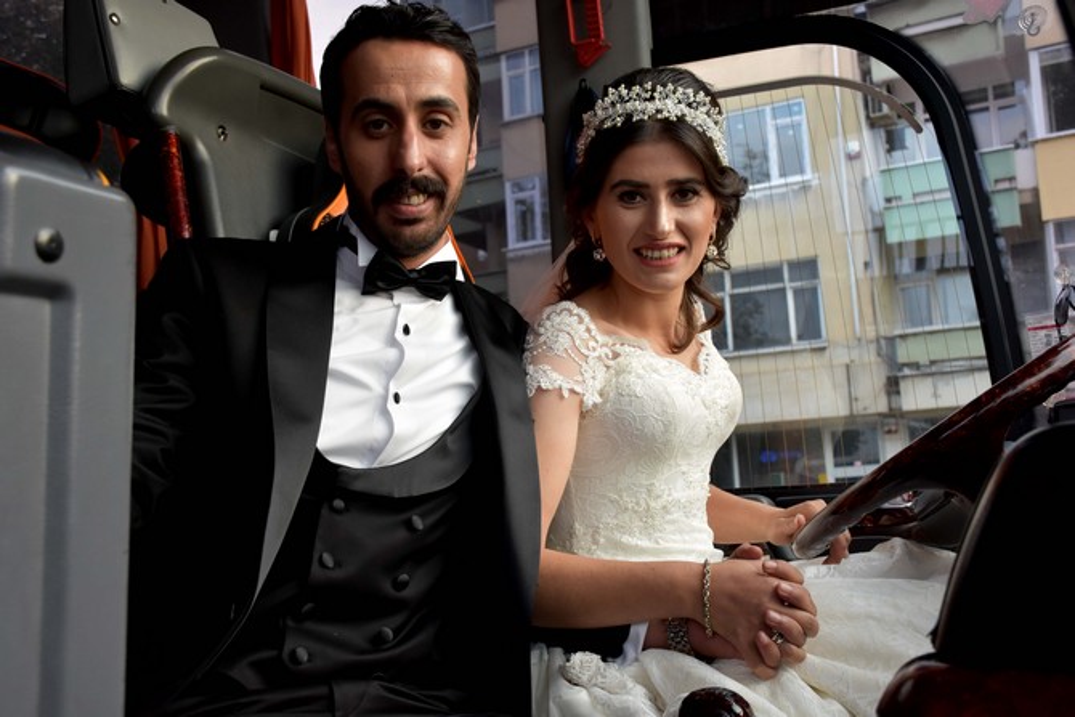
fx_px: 1165
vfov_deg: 34.2
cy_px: 358
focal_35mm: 39
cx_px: 538
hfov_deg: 49.5
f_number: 5.6
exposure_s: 1/125
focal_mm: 26
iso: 800
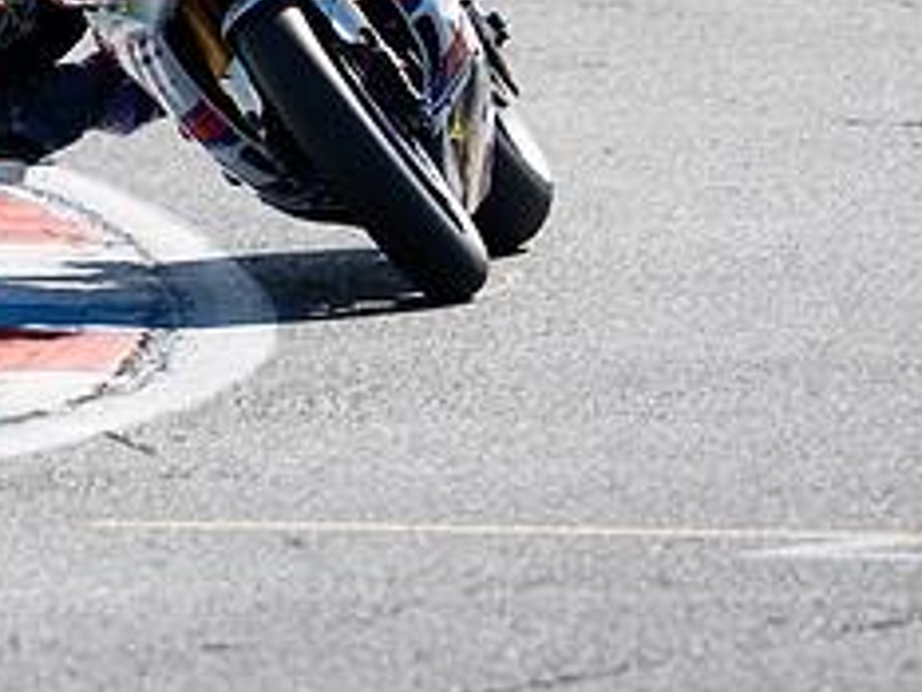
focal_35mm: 1075
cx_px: 159
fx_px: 28647
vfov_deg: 1.4
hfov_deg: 1.8
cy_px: -141
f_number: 6.3
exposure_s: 1/320
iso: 100
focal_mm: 400
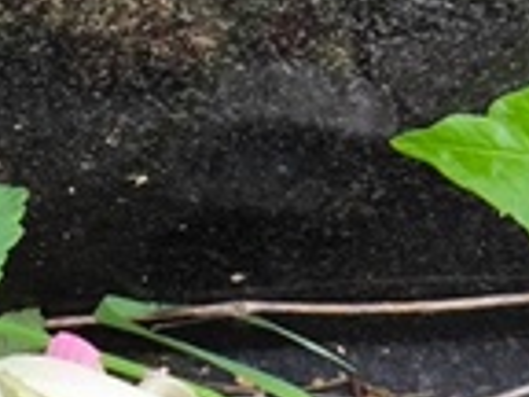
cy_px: -132
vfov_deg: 5.3
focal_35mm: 277
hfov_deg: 7.1
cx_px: 343
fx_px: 4233
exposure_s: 1/100
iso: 100
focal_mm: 4.71
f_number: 1.7
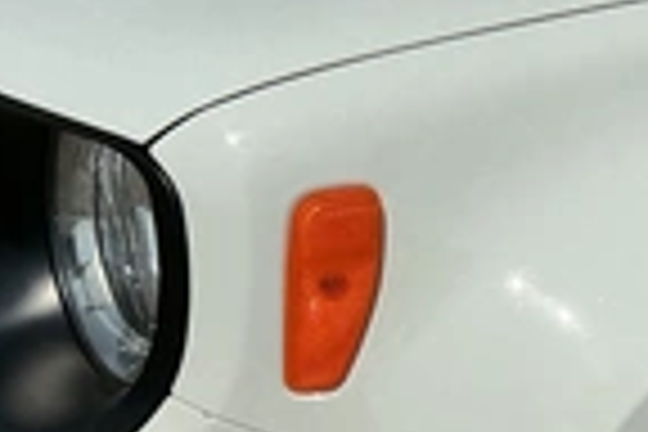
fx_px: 1458
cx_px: 616
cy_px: 603
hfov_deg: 24.2
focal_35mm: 81
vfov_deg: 15.8
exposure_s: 1/5263
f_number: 1.8
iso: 25
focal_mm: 3
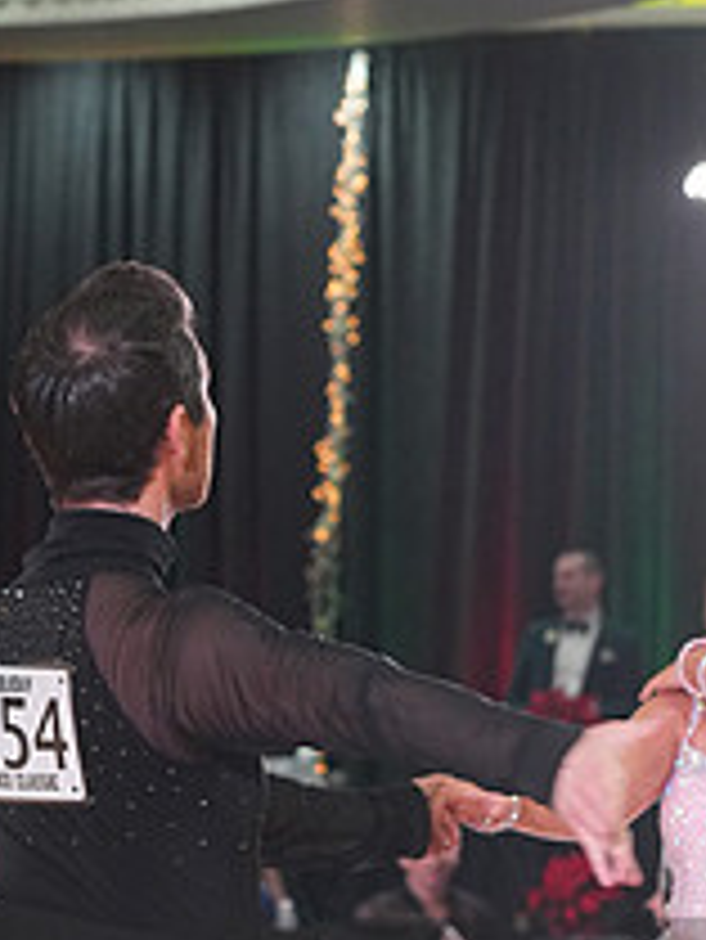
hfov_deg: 7.1
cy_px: 1070
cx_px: 232
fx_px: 5651
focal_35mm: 208
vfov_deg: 9.4
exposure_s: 1/200
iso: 2500
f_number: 5
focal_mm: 78
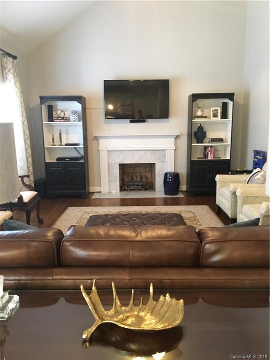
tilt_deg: -9.7
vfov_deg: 61.7
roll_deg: +0.5
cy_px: 180
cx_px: 135
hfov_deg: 48.2
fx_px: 302
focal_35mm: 29
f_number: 2.2
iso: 200
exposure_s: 1/15
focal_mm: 4.15
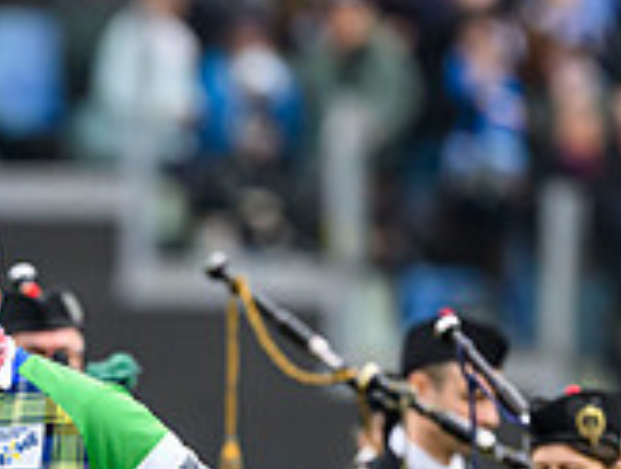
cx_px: -256
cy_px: 798
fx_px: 28336
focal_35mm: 1576
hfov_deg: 1.3
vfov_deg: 0.9
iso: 1250
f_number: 4
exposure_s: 1/2000
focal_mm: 400
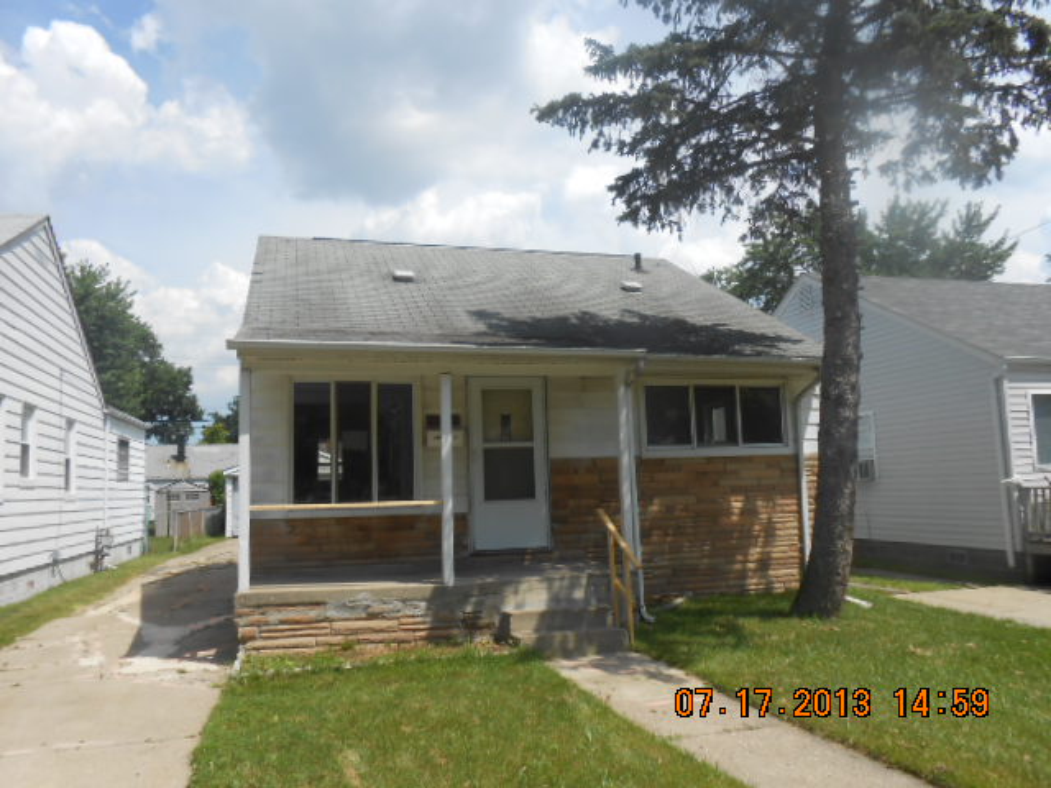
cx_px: 526
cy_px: 394
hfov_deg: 67.3
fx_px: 789
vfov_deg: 53.1
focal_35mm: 26
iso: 80
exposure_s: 1/1000
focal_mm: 4.6
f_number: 3.5
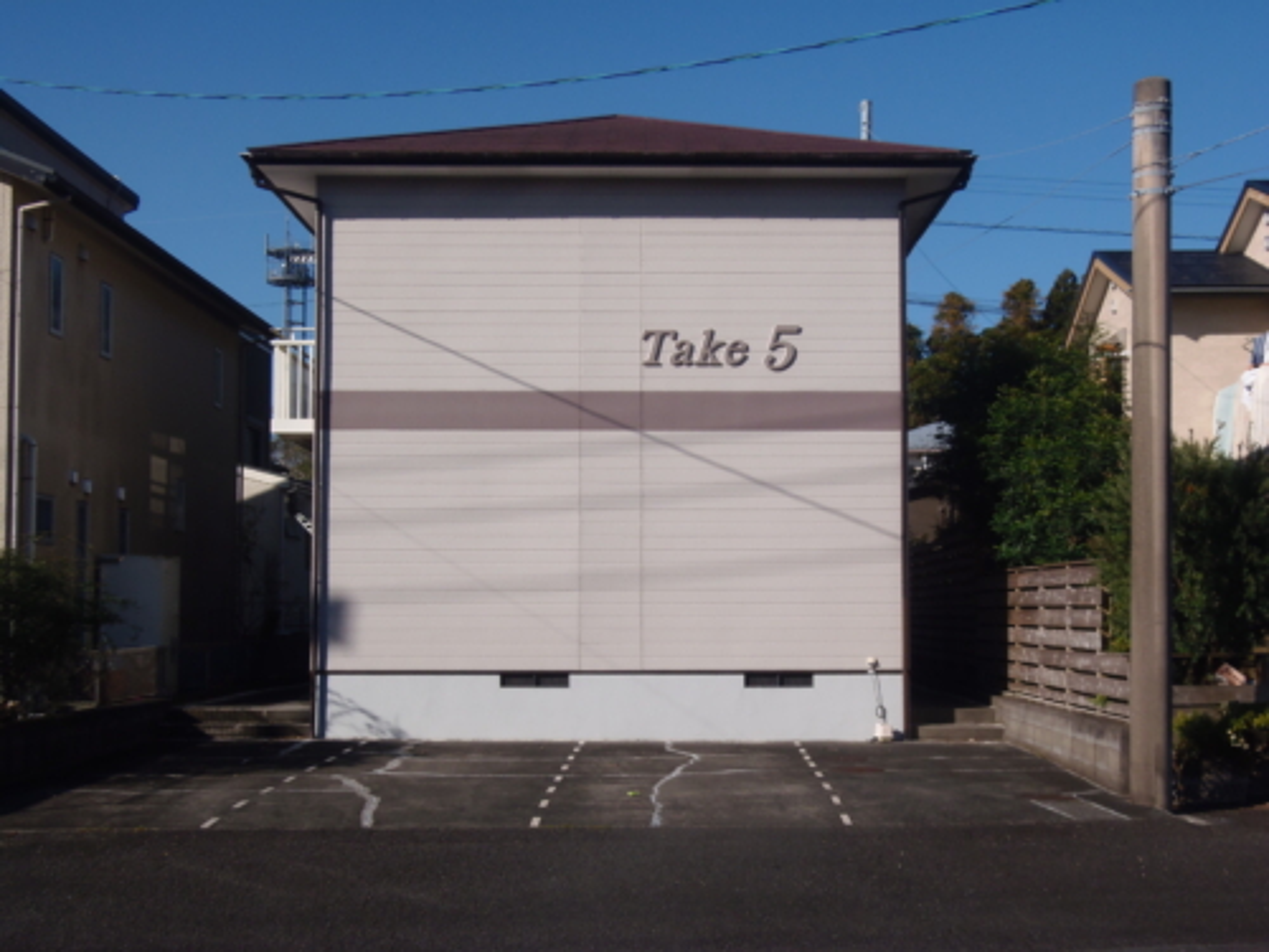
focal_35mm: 42
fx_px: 1540
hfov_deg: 44.8
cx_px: 634
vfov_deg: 34.3
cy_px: 476
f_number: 6.6
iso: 64
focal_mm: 7.8
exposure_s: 1/320
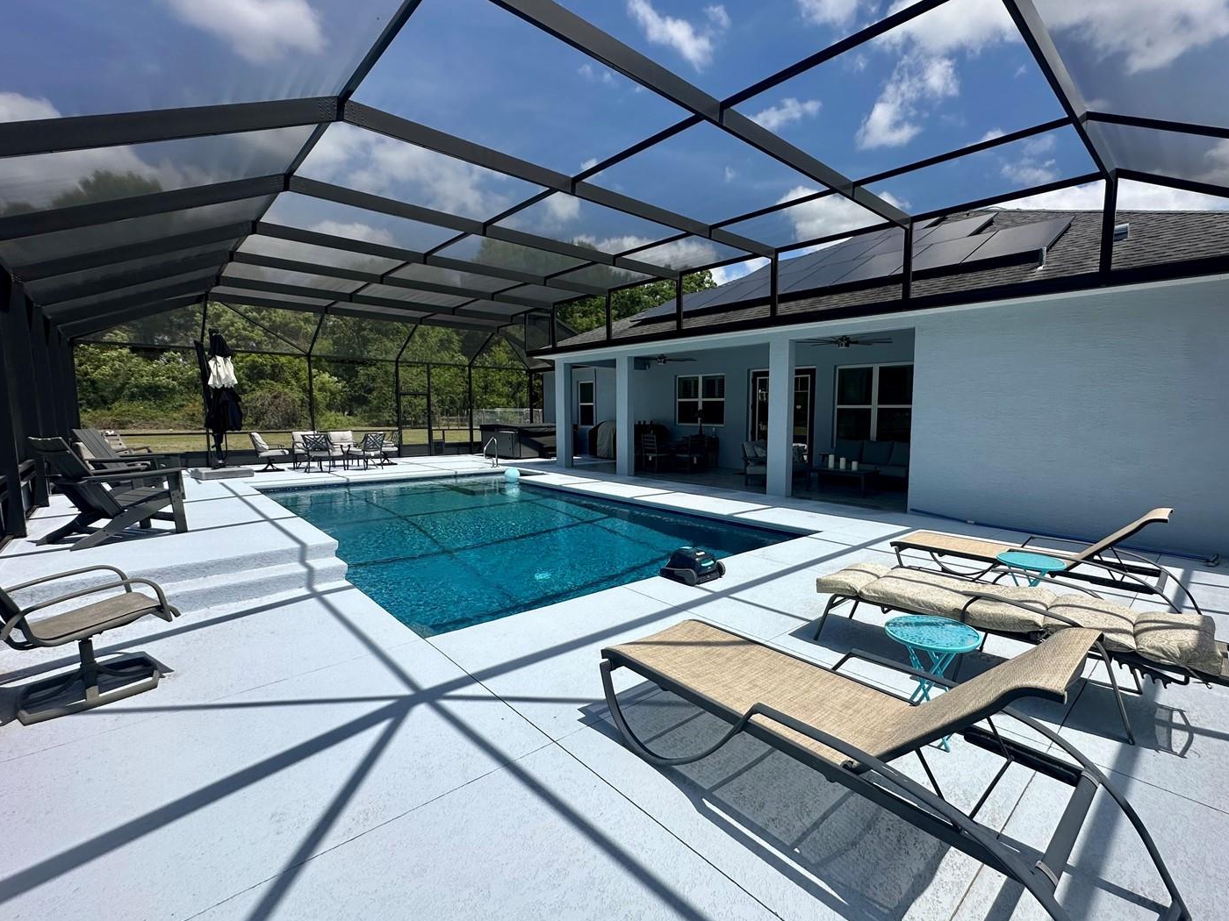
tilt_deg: -4.9
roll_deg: -0.8
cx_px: 677
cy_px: 469
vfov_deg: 78.1
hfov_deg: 94.2
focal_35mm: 16
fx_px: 568
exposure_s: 1/2174
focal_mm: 2.22
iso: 50
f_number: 2.2
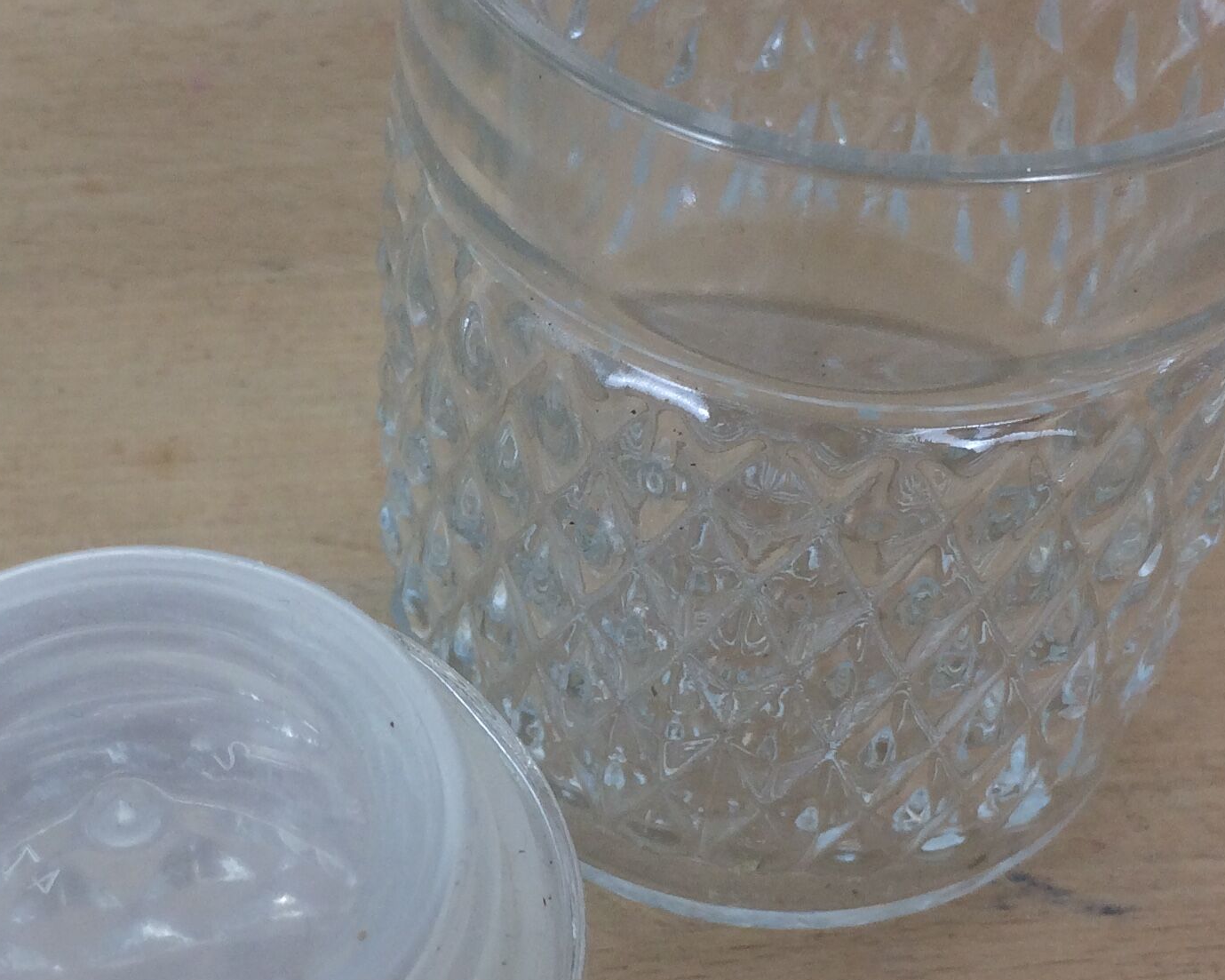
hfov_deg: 28.0
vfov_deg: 22.7
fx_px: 2429
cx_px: 357
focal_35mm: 67
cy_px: 688
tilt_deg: -53.2
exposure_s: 1/50
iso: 50
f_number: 2.2
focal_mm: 4.15
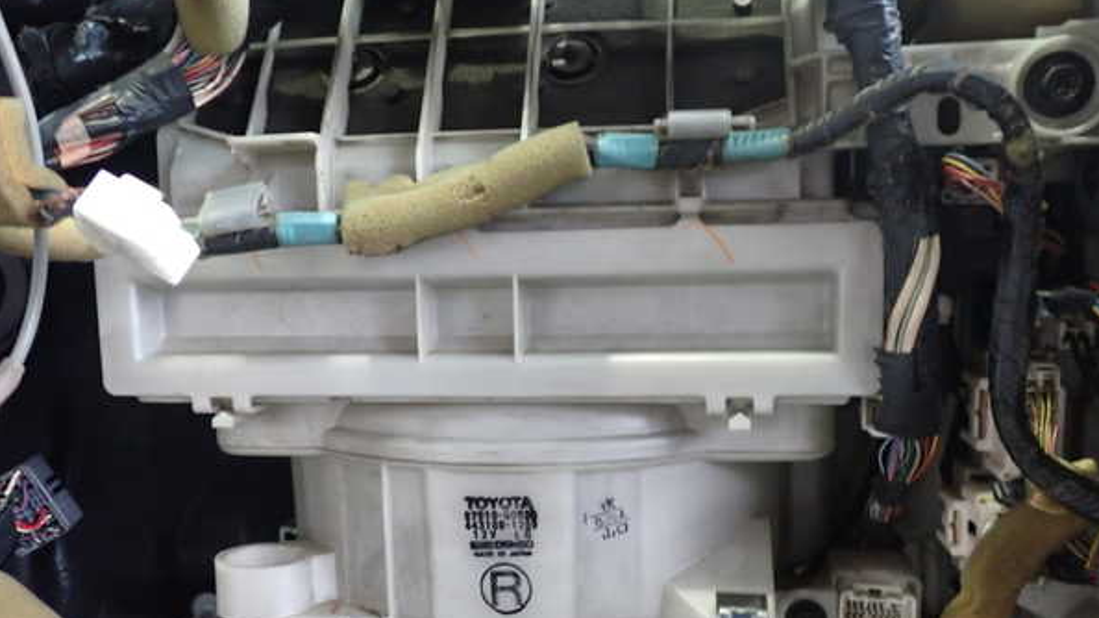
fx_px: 962
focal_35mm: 33
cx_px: 550
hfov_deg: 59.5
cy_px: 350
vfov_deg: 35.6
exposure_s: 1/60
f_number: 2.3
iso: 800
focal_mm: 5.4
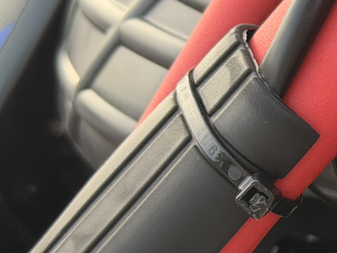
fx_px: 1518
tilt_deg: -7.3
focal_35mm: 156
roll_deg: +0.9
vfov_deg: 9.5
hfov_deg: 11.9
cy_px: 168
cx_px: 545
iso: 80
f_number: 1.78
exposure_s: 1/413
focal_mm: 6.76
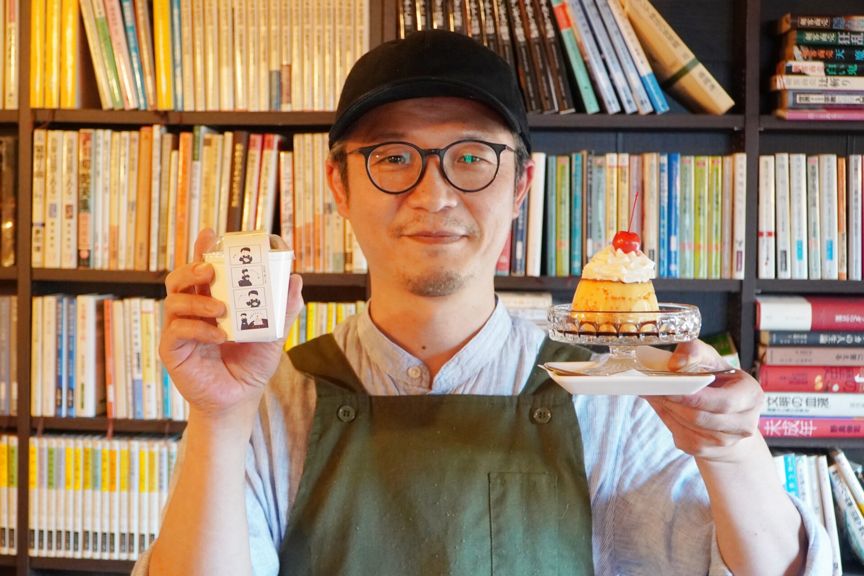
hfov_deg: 43.6
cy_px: 288
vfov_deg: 29.9
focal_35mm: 45
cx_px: 432
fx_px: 1080
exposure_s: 1/50
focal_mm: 30
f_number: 4
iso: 2500
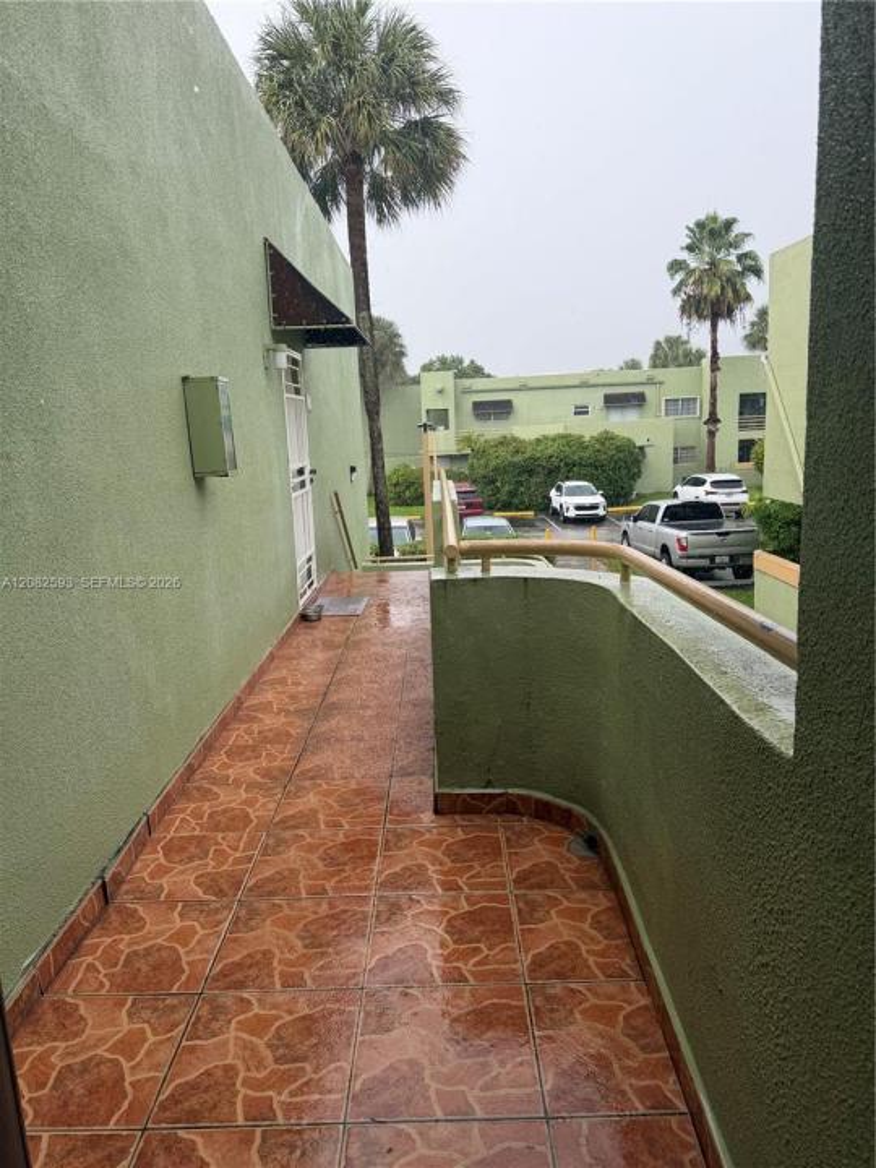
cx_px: 438
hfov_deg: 56.8
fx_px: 810
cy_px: 584
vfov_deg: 71.6
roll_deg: +2.6
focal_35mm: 24
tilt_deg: -11.4
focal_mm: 6.76
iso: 80
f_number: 1.78
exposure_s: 1/822
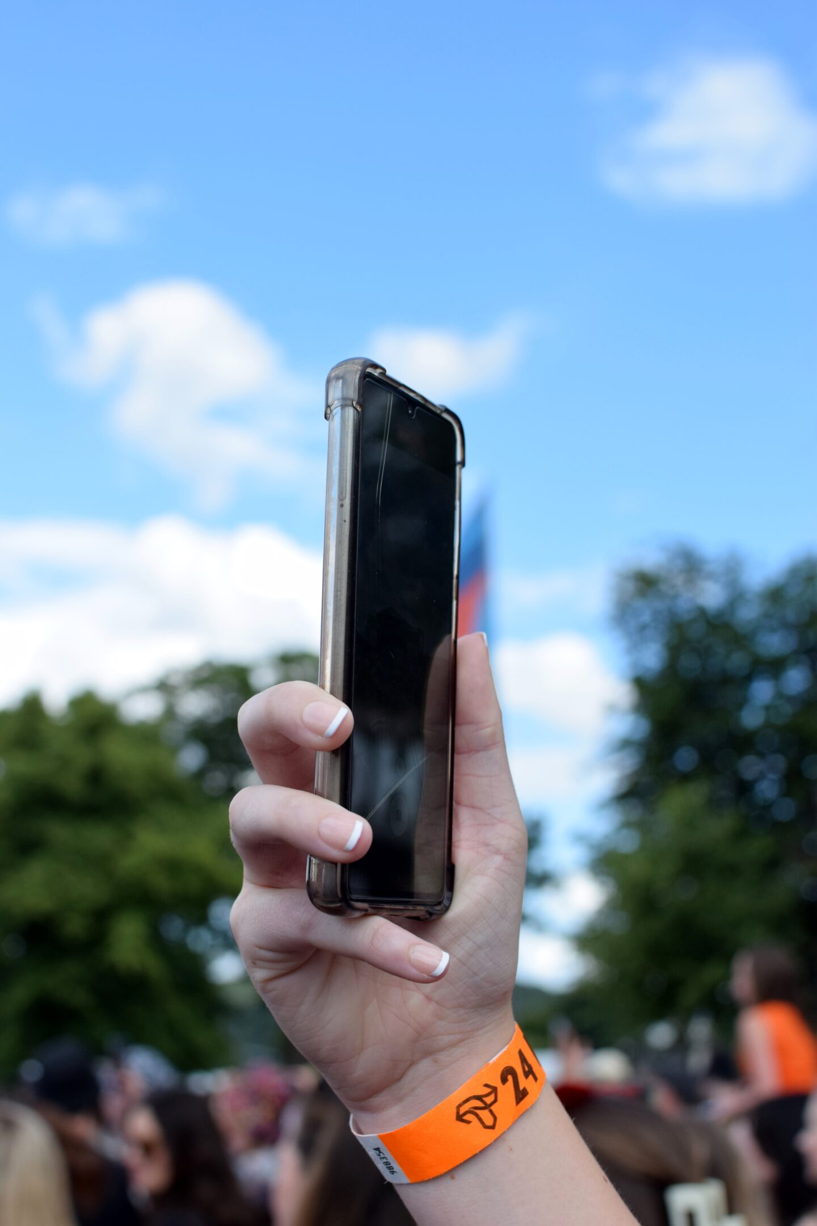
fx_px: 1787
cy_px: 613
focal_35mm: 52
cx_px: 408
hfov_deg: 25.8
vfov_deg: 37.9
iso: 400
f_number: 5.6
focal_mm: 35
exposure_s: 1/1250
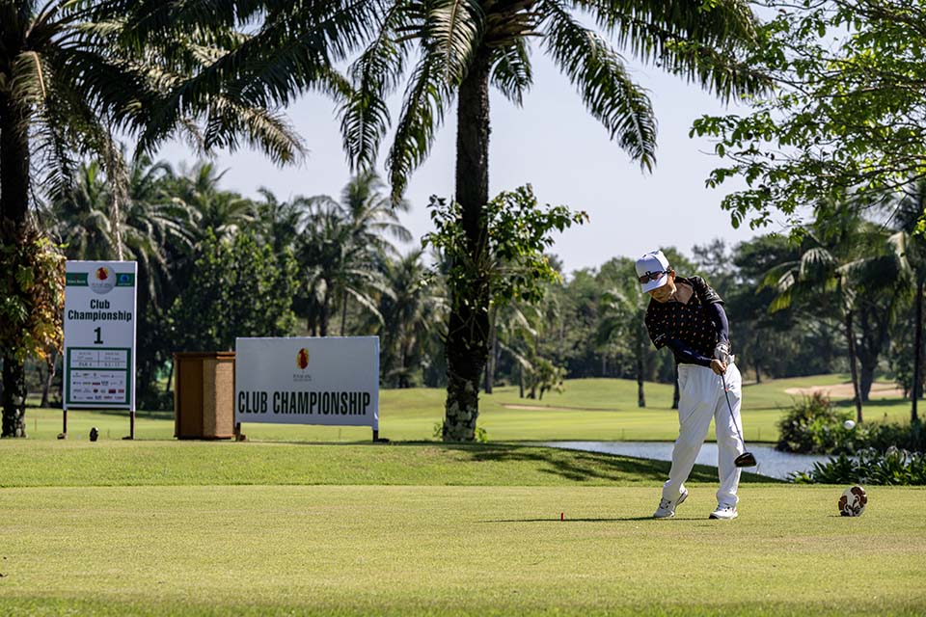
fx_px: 3215
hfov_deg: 16.4
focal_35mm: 125
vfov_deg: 11.0
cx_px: 463
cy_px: 308
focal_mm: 125
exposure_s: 1/2000
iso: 450
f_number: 6.3
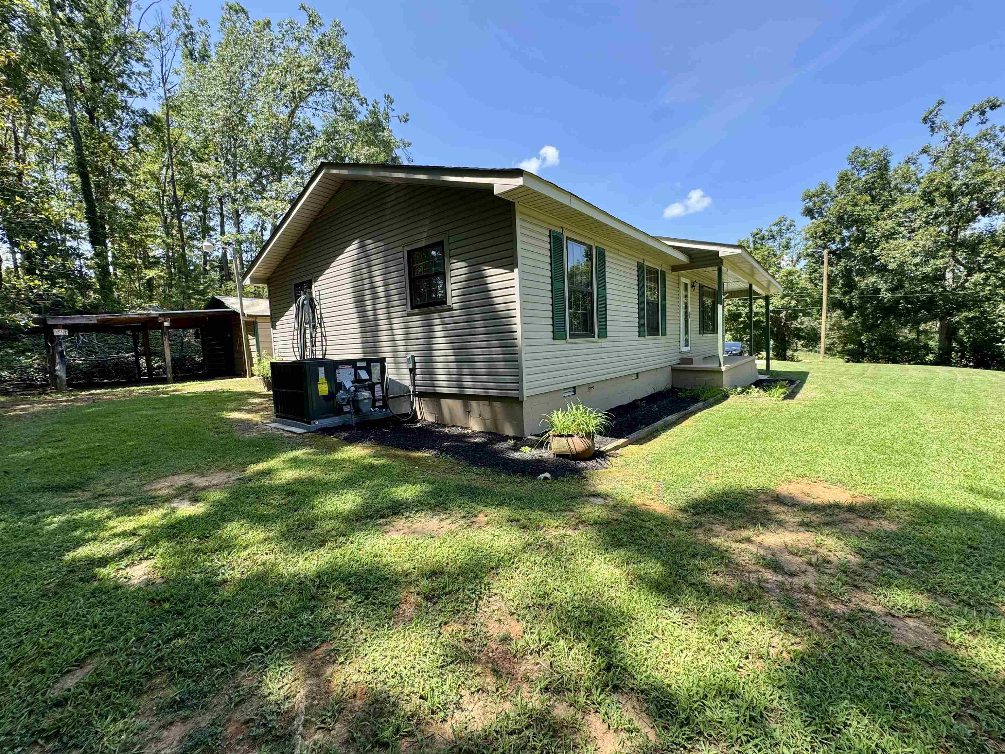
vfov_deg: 85.7
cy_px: 377
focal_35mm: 14
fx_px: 406
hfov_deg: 102.1
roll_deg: +2.4
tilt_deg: -4.2
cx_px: 502
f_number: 2.2
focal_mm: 2.22
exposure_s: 1/399
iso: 40
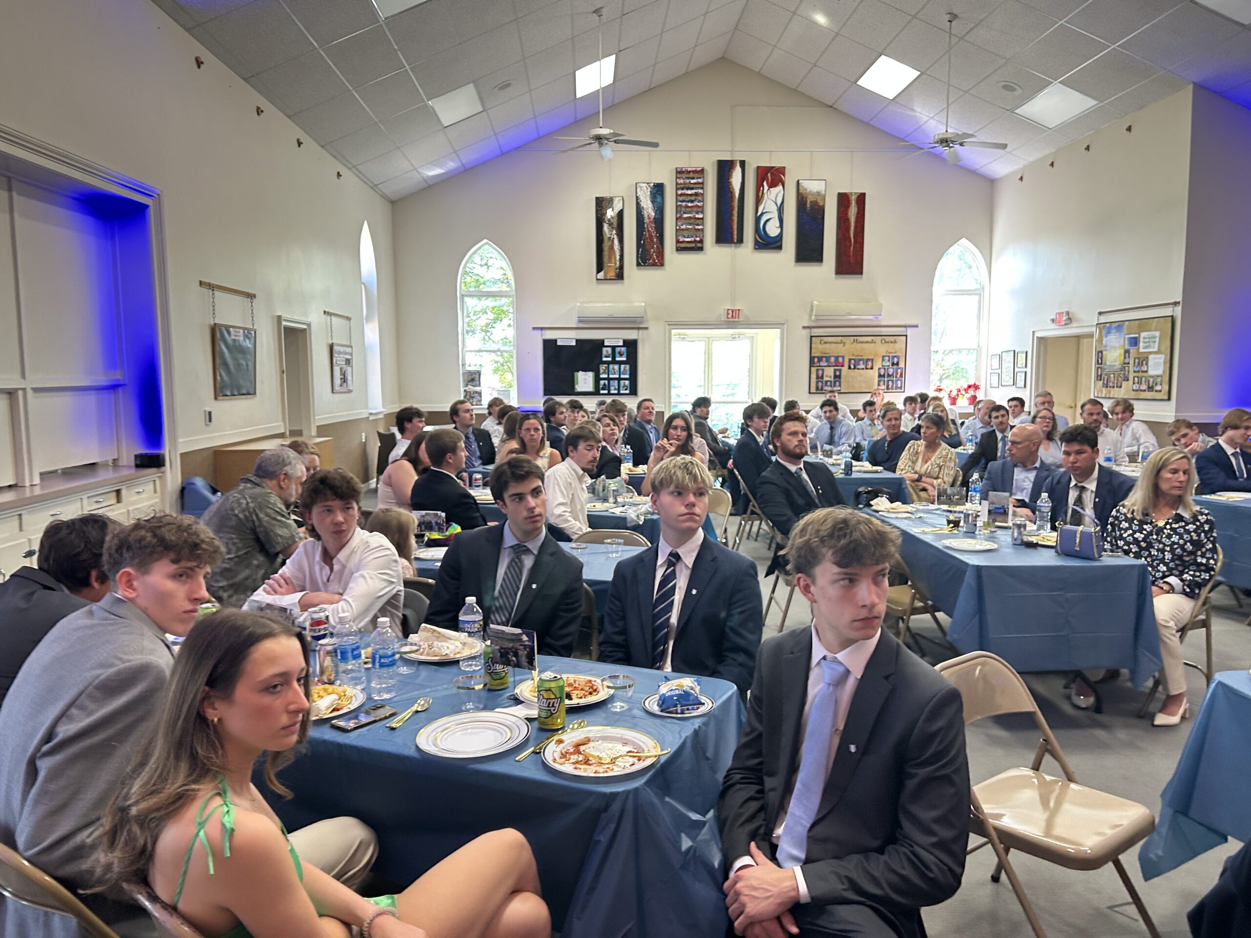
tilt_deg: -4.9
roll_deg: -0.3
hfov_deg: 67.3
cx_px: 626
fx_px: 940
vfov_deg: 53.1
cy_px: 469
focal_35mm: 26
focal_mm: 5.7
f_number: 1.5
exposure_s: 1/60
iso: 100
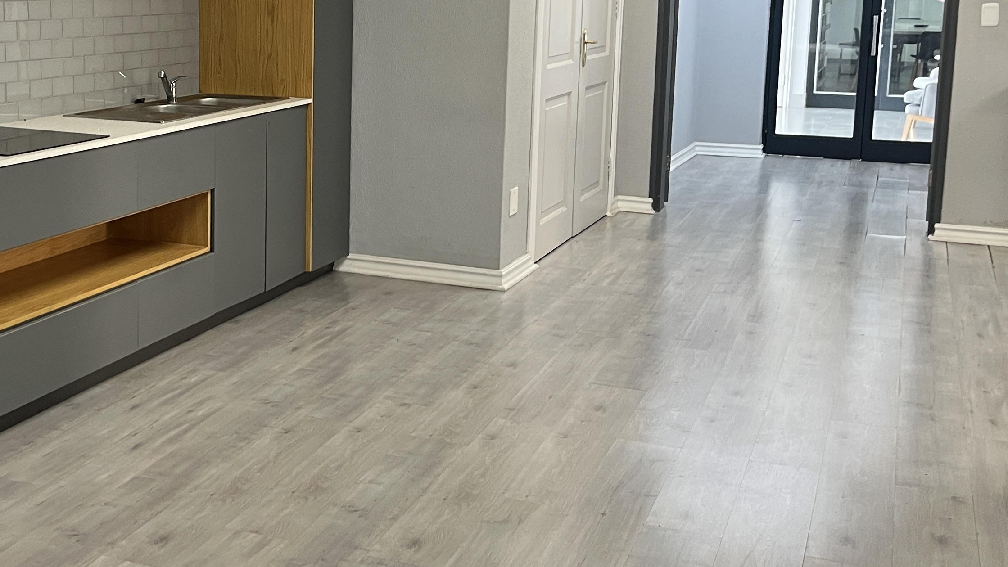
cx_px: 212
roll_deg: +0.6
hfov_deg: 39.1
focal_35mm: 51
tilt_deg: -7.0
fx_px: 1363
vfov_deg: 23.4
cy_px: 173
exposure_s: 1/50
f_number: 1.6
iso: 80
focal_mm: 5.1
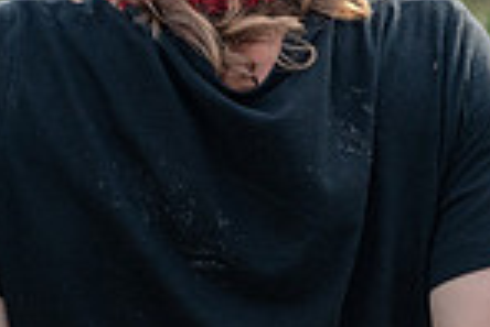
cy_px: 220
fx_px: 10000
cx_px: 70
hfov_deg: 2.8
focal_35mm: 734
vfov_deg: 1.9
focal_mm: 125
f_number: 5
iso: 400
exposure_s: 1/400
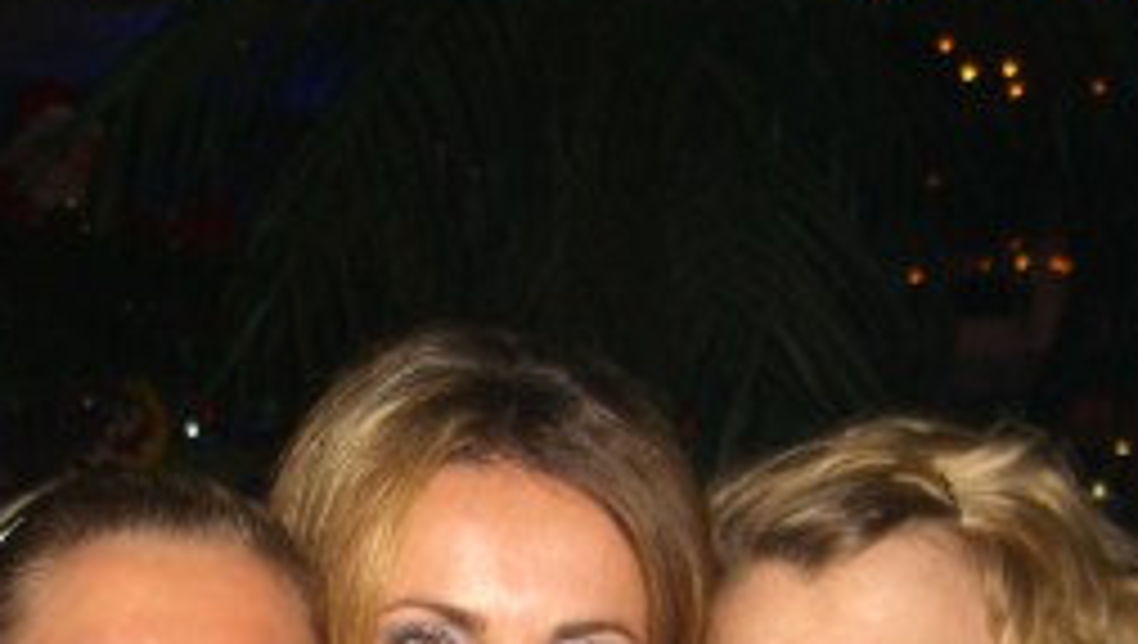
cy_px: 874
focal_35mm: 98
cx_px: 432
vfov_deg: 12.0
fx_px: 2961
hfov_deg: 21.7
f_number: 2.8
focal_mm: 7.9
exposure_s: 1/60
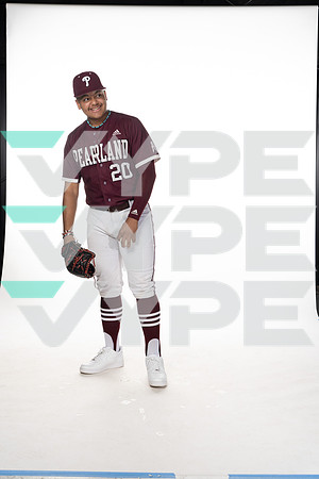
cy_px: 240
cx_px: 160
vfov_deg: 40.3
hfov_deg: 27.5
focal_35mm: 49
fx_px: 651
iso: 400
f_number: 6.3
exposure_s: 1/250
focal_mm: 49
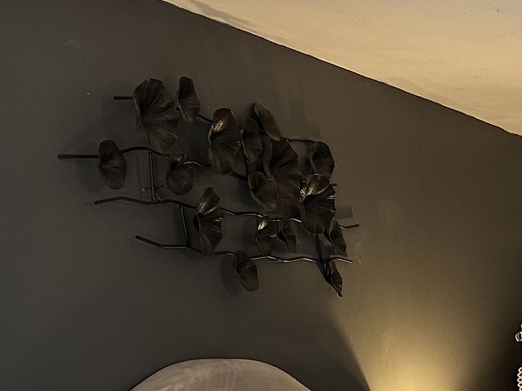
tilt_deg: -5.9
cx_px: 616
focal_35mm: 95
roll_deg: -0.9
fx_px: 1433
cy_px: 487
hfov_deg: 19.5
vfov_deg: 15.0
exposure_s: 1/60
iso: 250
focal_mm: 6.86
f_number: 1.78
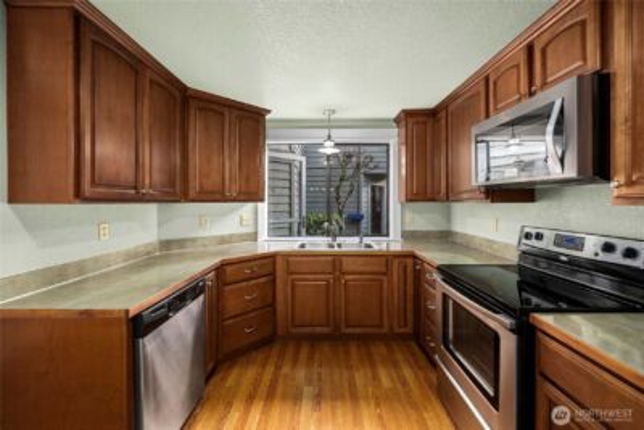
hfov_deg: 104.2
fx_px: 251
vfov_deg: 81.3
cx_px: 322
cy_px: 215
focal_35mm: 14
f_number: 7.1
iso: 1000
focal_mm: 14
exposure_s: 1/13
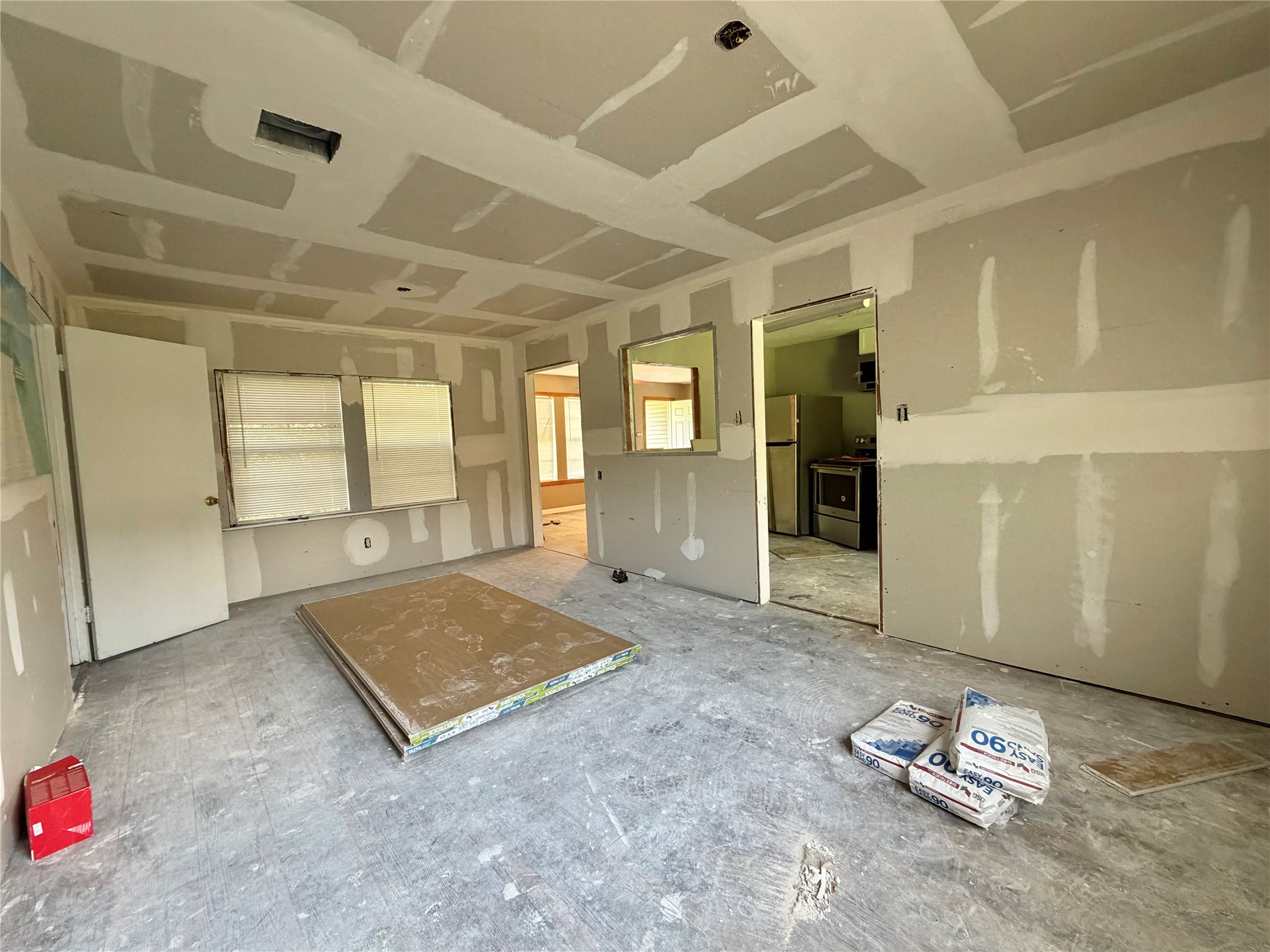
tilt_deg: -3.6
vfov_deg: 85.7
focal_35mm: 14
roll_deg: +2.0
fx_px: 514
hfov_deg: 102.1
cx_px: 635
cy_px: 476
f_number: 2.2
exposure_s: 1/78
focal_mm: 2.22
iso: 320
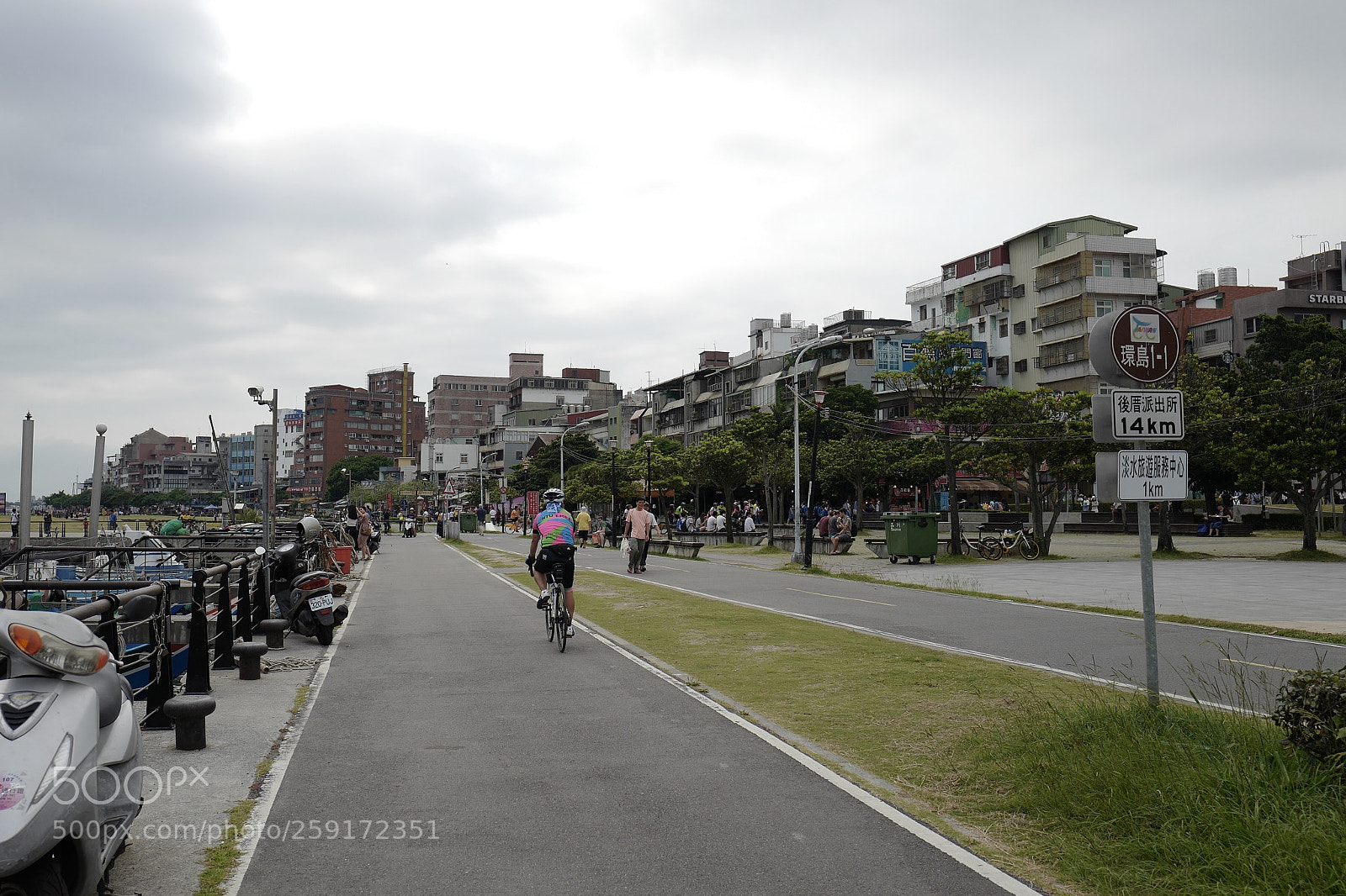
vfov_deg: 46.4
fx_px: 1047
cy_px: 448
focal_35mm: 28
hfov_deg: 65.5
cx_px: 673
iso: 100
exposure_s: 1/800
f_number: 4
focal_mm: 28
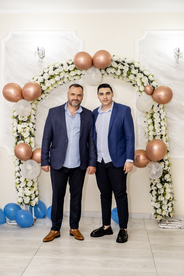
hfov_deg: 27.0
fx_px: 383
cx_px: 92
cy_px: 138
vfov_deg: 39.6
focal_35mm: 50
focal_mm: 33.2
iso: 1250
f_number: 2.8
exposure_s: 1/160
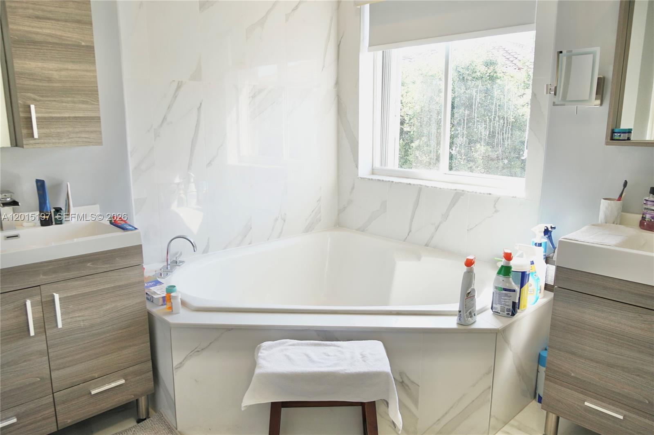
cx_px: 327
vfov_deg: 47.9
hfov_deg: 67.4
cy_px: 218
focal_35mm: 27
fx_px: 490
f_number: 3.5
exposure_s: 1/60
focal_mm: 18
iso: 125
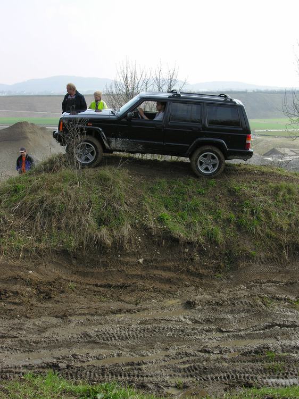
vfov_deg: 34.4
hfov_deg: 26.1
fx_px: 645
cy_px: 200
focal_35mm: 56
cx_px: 150
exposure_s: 1/167
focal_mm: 14.2
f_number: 5.3
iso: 50
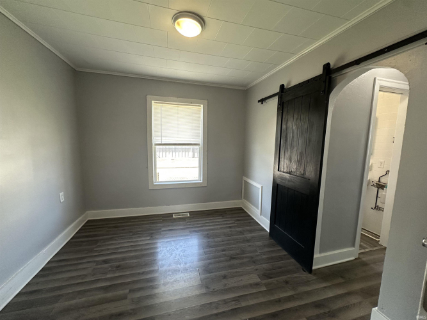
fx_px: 173
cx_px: 214
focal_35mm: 14
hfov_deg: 102.1
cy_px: 160
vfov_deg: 85.7
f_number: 2.2
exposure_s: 1/120
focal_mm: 2.22
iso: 200
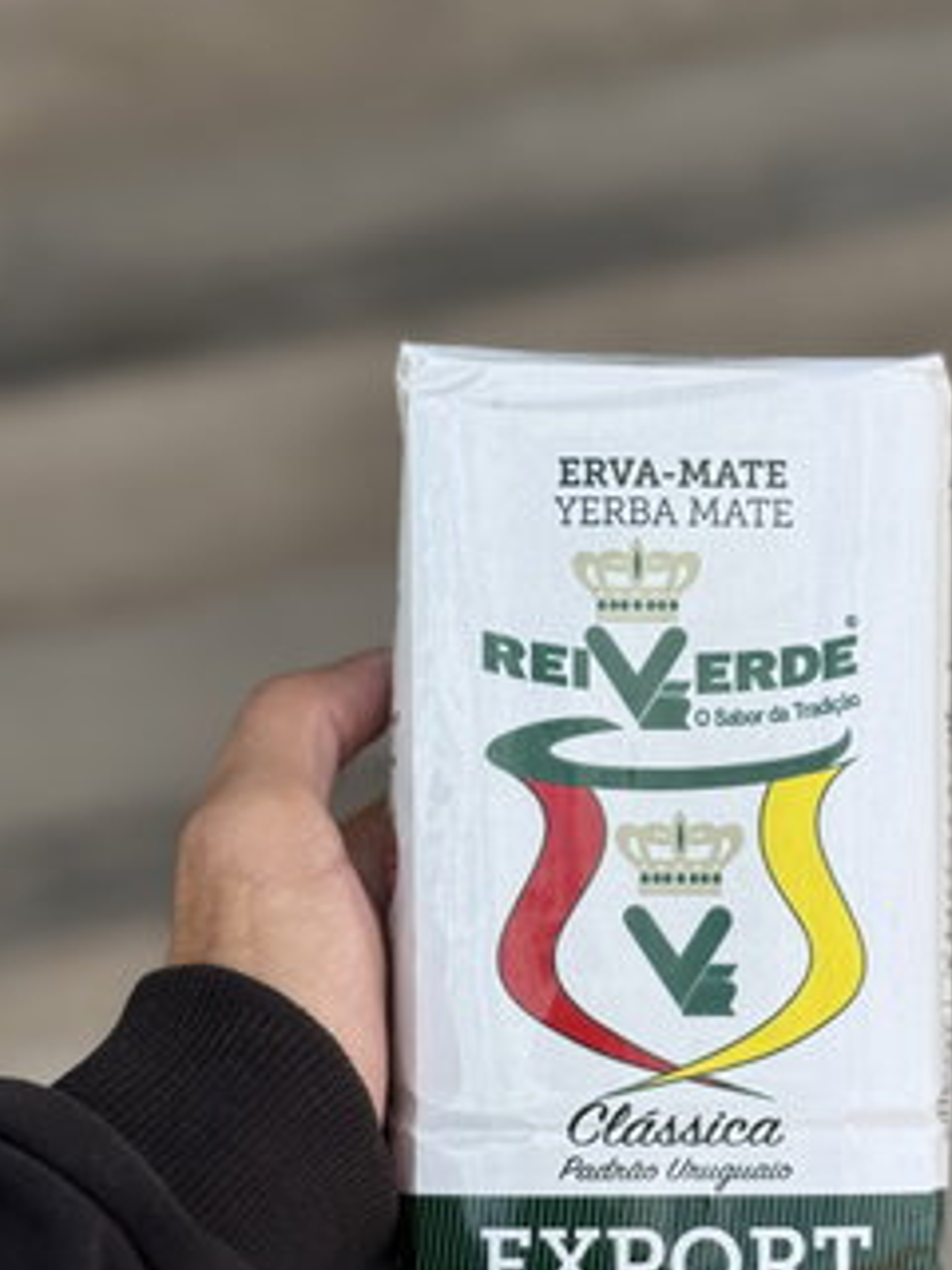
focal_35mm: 80
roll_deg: +2.2
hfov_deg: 18.4
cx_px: 619
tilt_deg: -41.5
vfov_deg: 24.2
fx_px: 2934
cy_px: 911
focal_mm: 6.76
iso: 80
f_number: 1.78
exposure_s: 1/1883
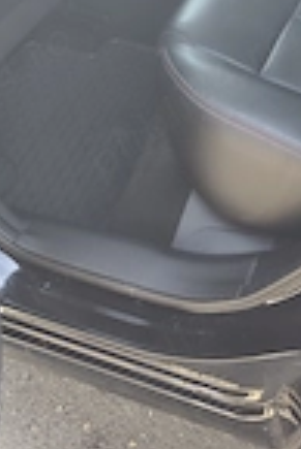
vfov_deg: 27.1
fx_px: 826
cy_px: -84
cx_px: 298
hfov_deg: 20.1
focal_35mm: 66
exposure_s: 1/100
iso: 400
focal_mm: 6.04
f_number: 1.7
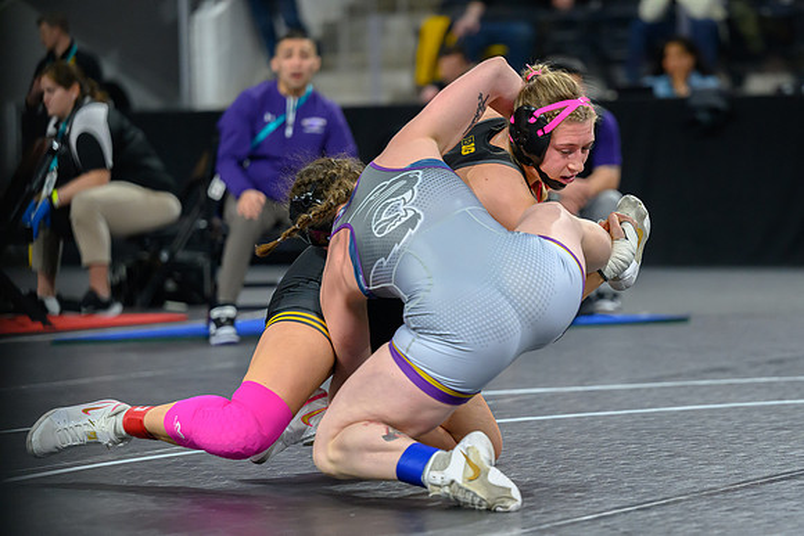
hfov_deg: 12.8
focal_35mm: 161
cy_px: 323
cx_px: 496
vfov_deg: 8.5
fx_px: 3595
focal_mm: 130
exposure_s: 1/800
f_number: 2.8
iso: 2800
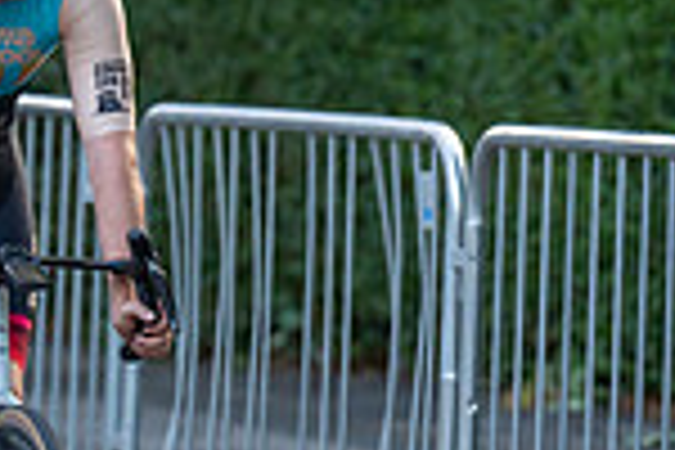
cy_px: -43
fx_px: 11343
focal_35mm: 605
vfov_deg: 2.3
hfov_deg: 3.4
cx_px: 32
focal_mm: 156
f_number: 2.8
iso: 1250
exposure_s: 1/1000
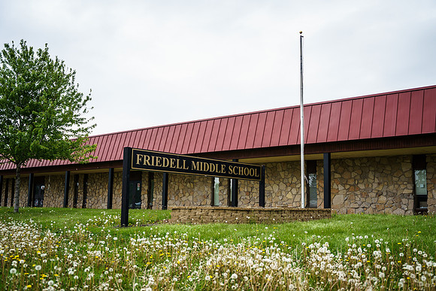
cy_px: 142
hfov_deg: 49.6
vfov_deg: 34.3
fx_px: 471
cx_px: 224
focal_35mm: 39
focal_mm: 37
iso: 400
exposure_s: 1/2000
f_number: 2.8
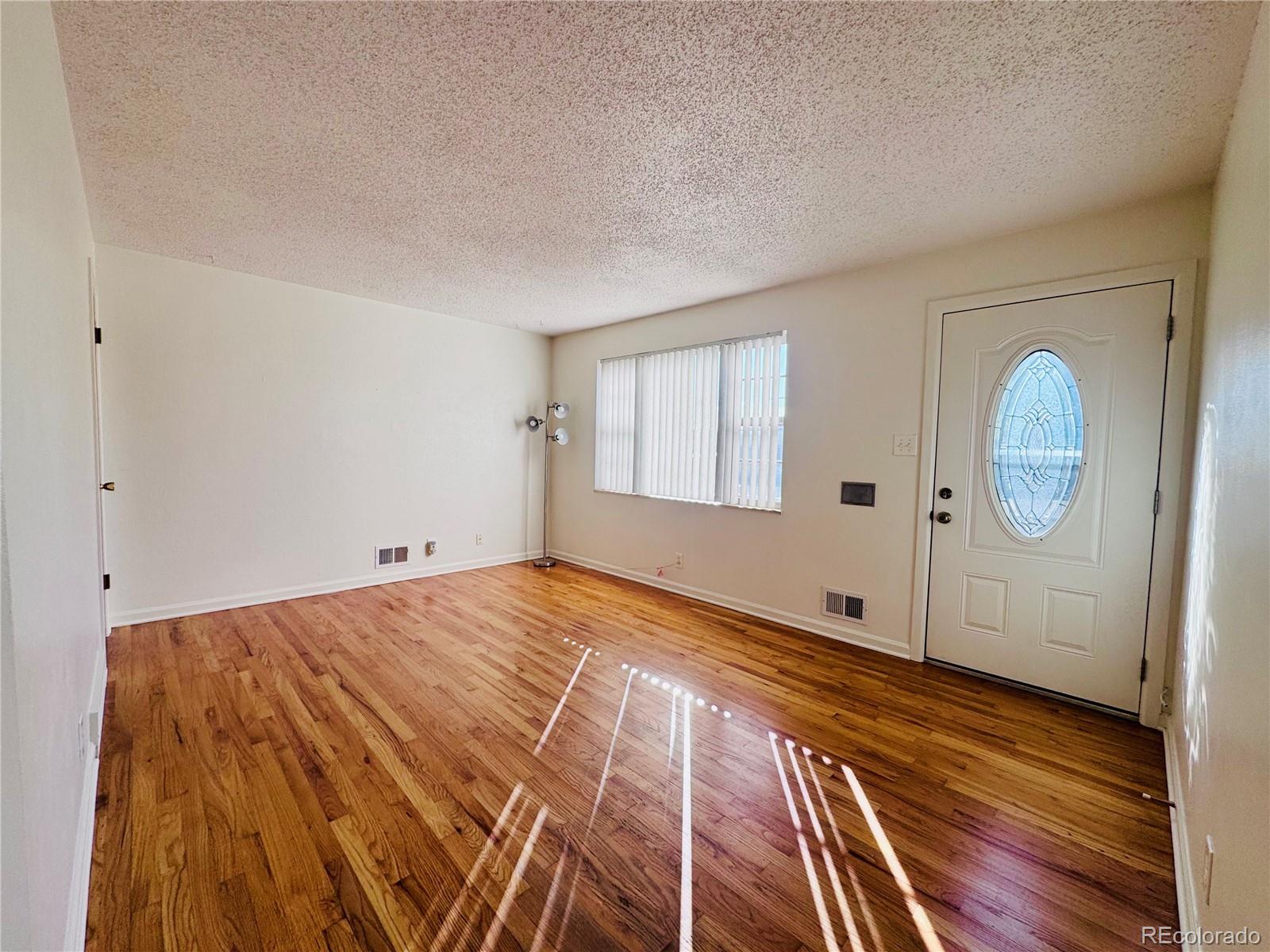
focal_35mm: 14
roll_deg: -2.0
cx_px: 635
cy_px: 476
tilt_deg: -3.5
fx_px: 514
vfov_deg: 85.7
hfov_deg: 102.1
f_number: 2.2
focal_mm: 2.22
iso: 40
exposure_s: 1/394
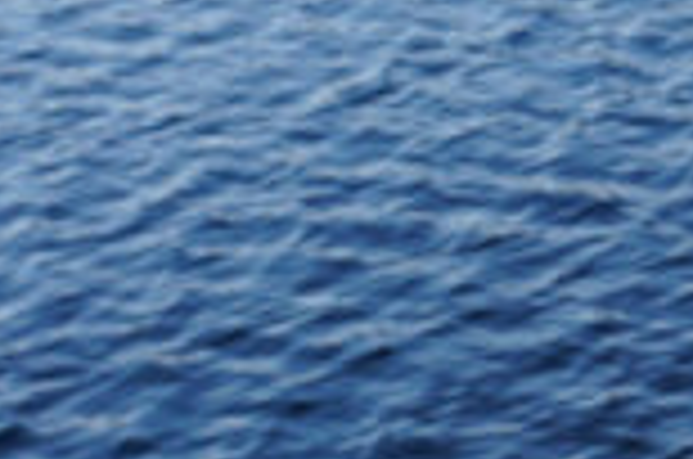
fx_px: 3450
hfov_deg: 10.7
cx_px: 1278
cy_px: -101
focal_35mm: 180
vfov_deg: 7.5
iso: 100
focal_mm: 23
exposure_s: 1/80
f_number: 13
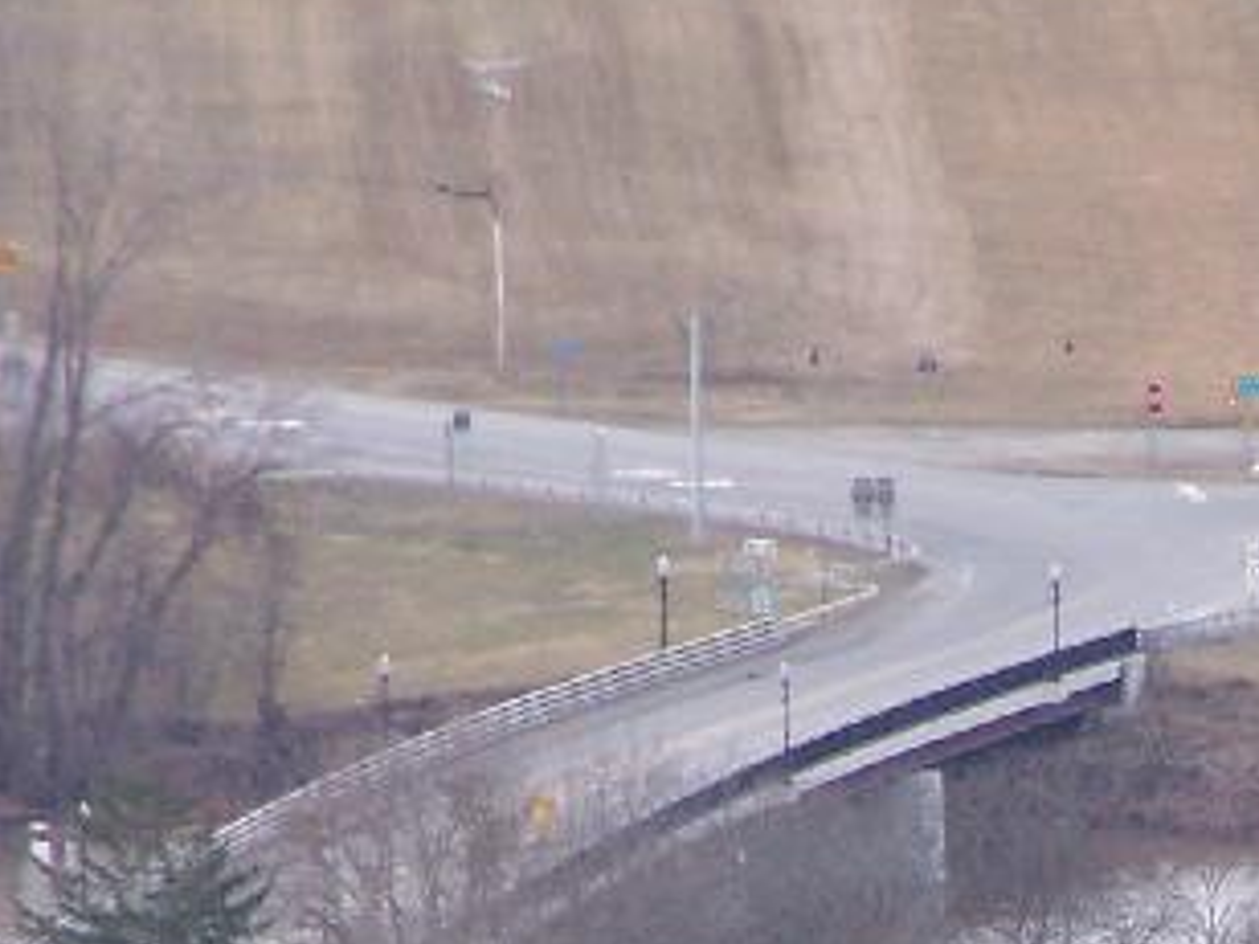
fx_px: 45900
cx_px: 1304
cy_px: 1058
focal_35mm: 1262
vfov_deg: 1.2
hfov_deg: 1.6
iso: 140
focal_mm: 63
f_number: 3.7
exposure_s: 1/400
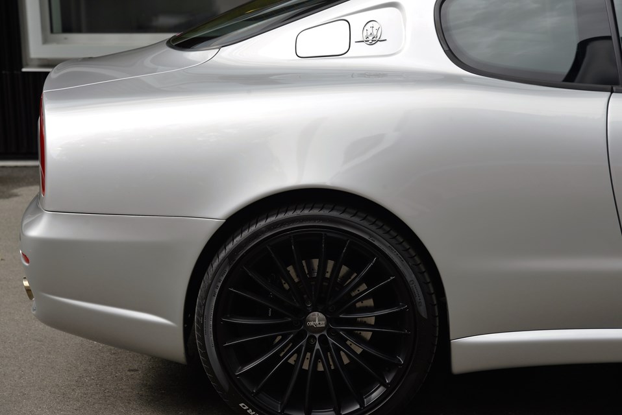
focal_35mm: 105
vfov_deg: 13.1
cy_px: 208
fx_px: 1815
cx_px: 311
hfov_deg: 19.4
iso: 640
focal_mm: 105
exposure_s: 1/200
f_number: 8
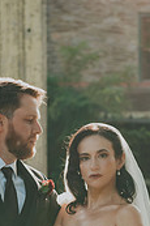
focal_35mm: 182
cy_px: 204
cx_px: 86
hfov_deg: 7.5
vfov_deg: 11.2
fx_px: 1140
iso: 400
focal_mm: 70
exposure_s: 1/500
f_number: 4
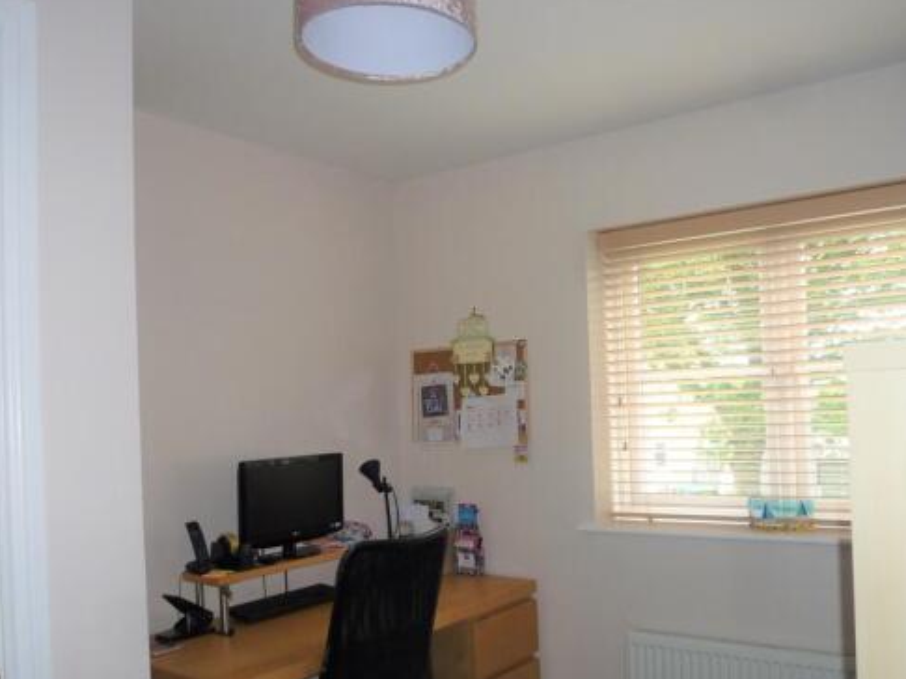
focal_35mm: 30
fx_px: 785
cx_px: 504
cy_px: 400
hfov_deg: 59.8
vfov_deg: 46.6
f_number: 2.8
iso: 100
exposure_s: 1/30
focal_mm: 4.5
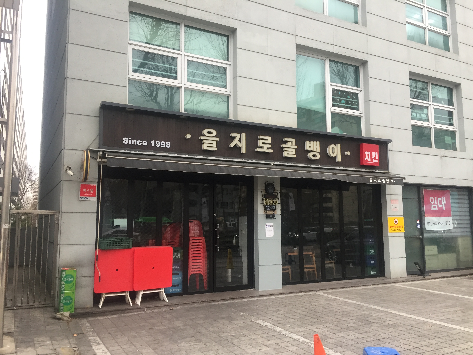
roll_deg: +0.9
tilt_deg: +8.4
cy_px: 178
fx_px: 396
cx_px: 236
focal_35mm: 29
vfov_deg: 48.2
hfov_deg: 61.7
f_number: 2.2
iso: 50
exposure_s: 1/30
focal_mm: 4.15
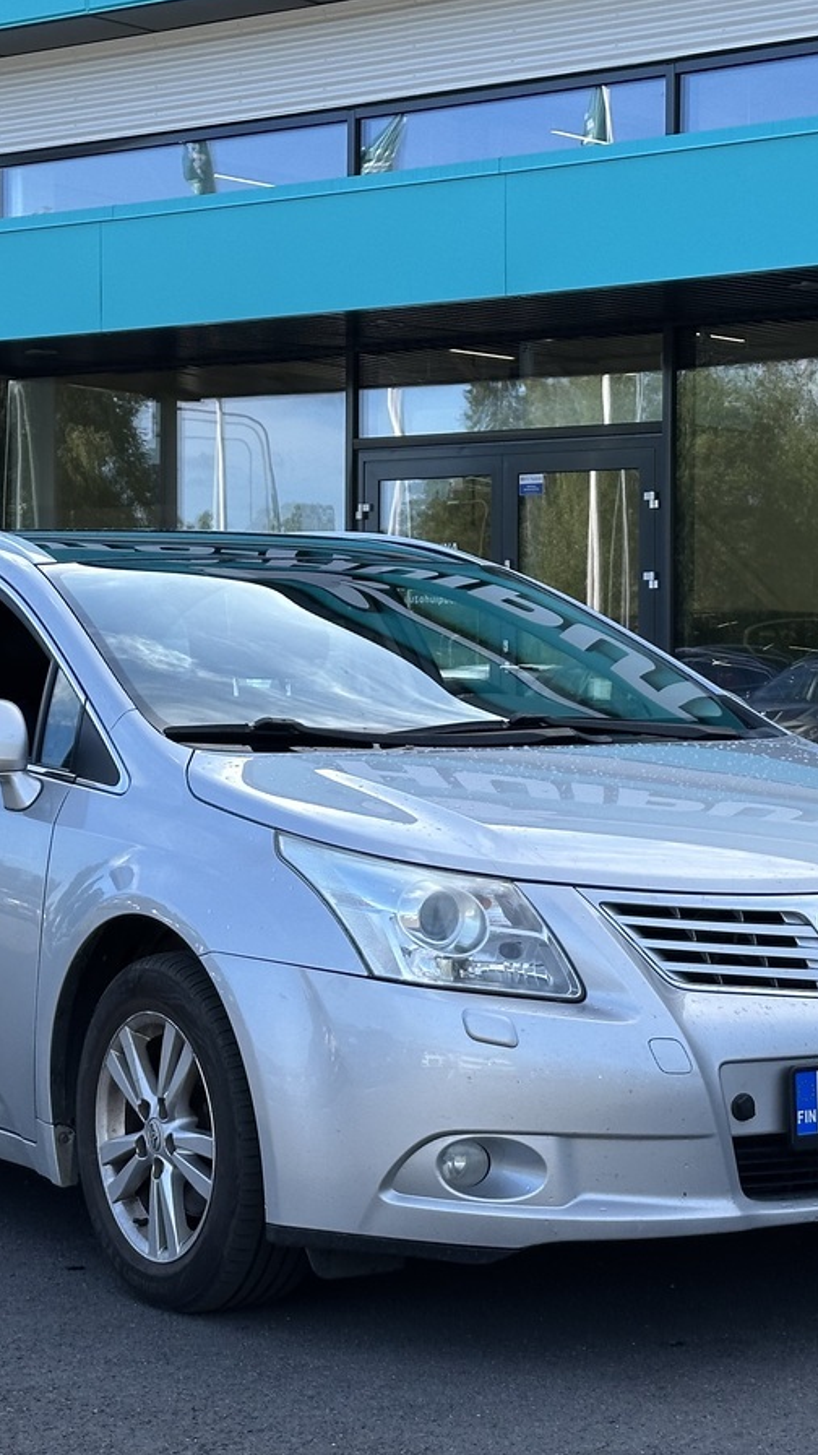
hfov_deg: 14.4
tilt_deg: -0.6
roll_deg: -0.4
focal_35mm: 84
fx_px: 3239
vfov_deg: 25.3
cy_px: 708
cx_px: 336
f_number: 1.78
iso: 64
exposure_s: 1/1376
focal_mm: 6.86
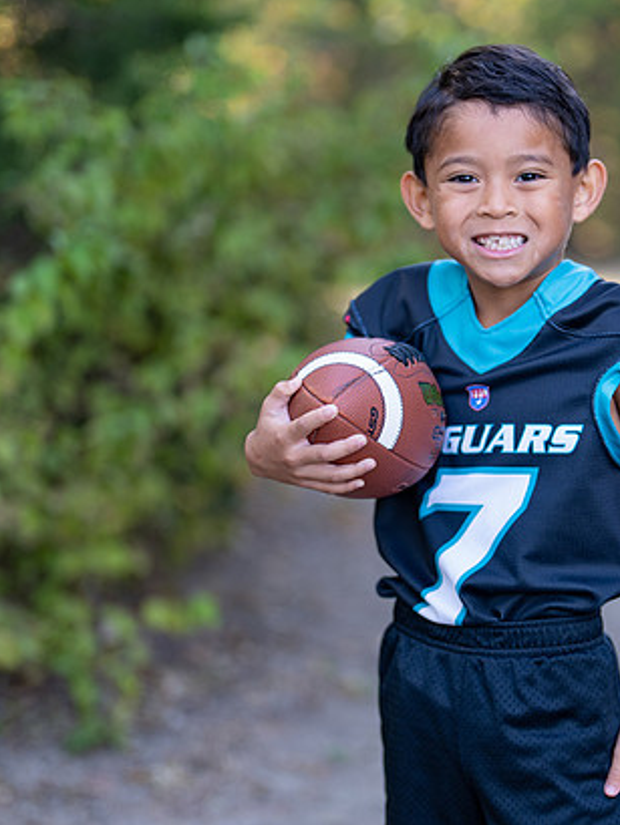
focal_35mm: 91
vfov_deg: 21.5
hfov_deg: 16.1
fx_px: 2171
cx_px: 494
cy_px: 416
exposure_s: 1/320
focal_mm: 50
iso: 125
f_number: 1.2
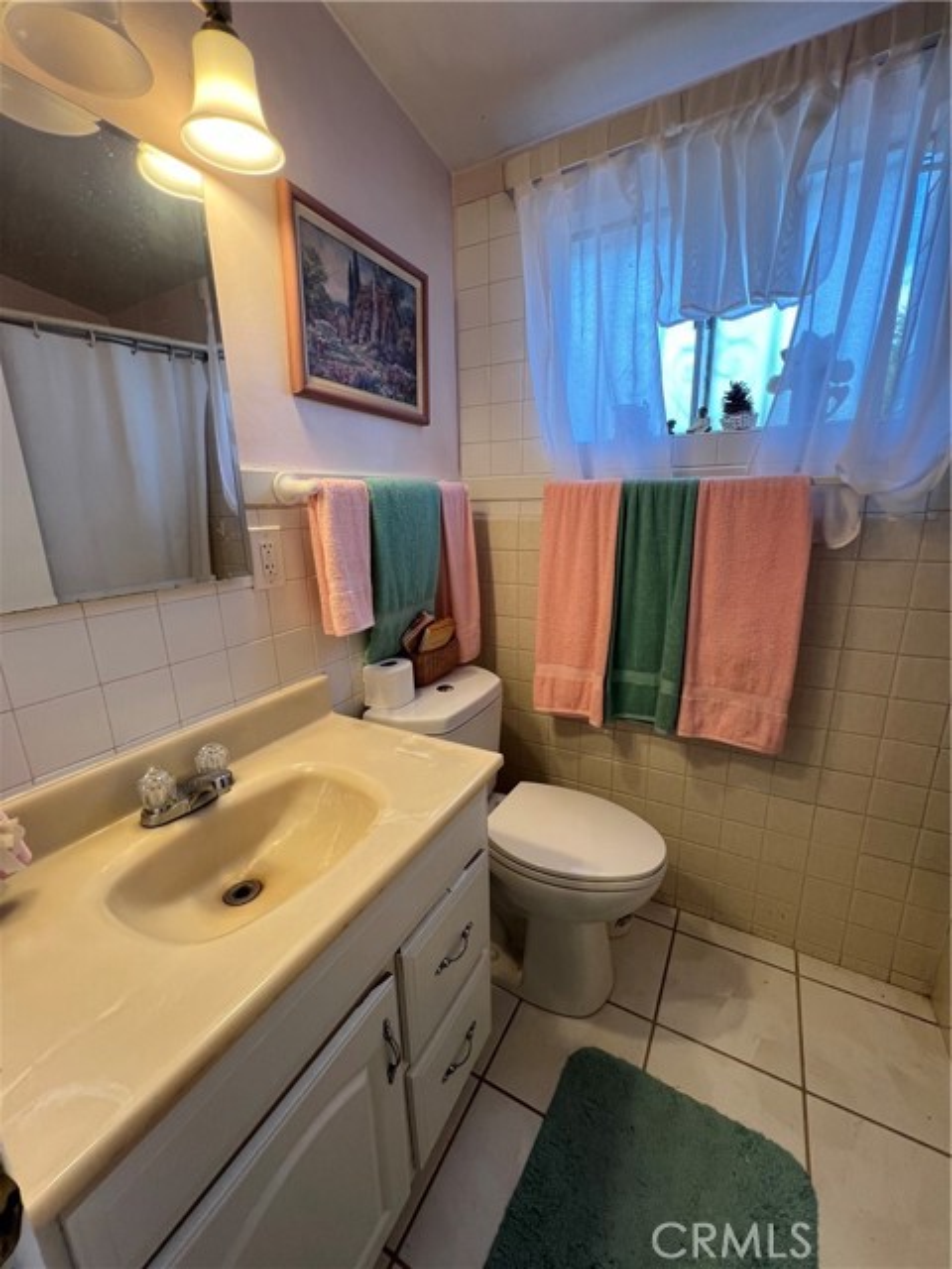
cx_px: 476
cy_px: 634
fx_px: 477
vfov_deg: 106.2
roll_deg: +1.4
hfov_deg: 89.9
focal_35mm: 13
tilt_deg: -13.4
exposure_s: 1/120
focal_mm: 1.57
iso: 125
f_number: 1.8
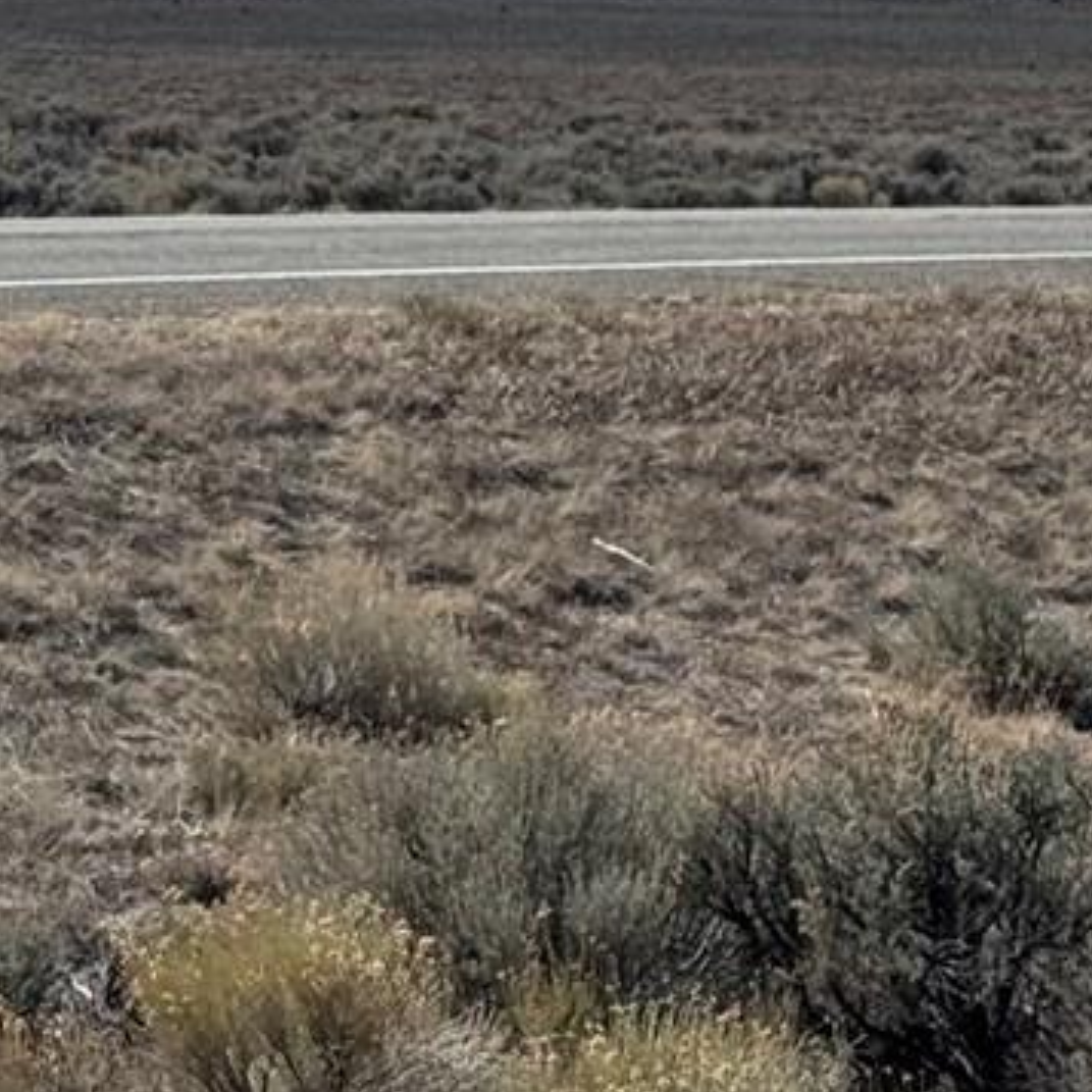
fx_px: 6781
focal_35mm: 190
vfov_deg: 9.2
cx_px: -208
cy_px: 150
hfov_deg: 9.1
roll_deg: +0.8
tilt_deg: -2.2
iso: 64
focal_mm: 6.76
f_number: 1.78
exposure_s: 1/10526
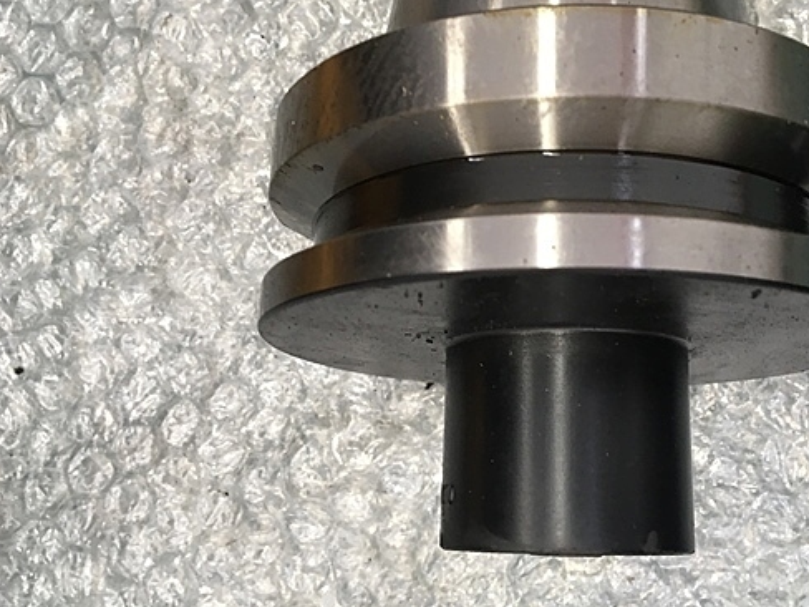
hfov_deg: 48.5
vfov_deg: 37.7
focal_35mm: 38
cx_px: 502
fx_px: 888
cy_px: 279
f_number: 2.2
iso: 64
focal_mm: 4.15
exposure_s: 1/30
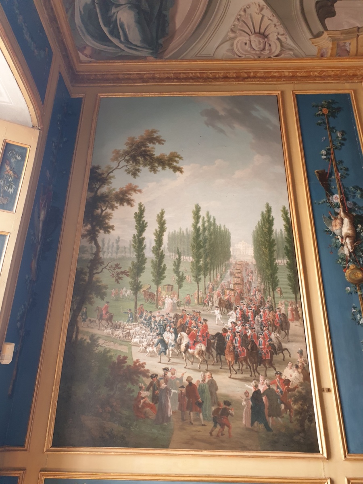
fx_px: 364
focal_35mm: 26
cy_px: 242
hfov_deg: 53.1
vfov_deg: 67.3
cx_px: 182
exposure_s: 1/50
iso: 160
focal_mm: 4.3
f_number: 2.4
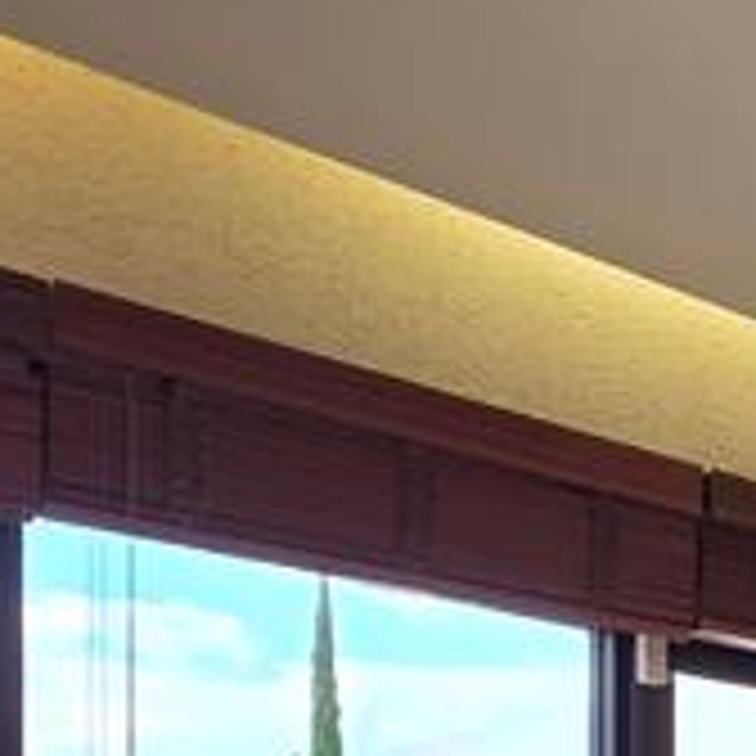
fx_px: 1730
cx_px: 1098
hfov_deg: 21.2
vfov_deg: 21.6
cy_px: 1048
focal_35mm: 70
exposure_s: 1/120
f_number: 1.9
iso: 80
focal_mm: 2.2
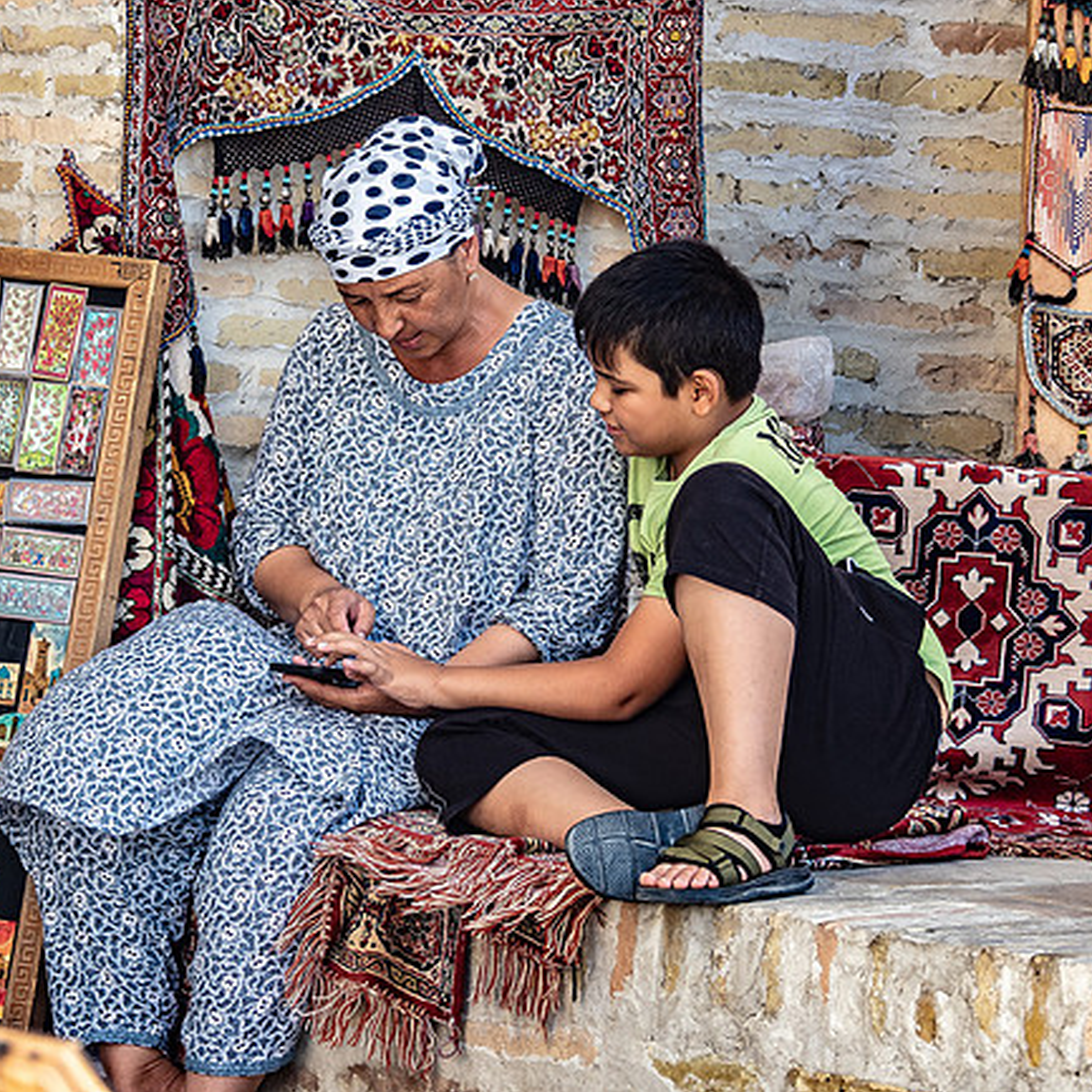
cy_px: 546
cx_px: 472
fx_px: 7780
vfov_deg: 8.0
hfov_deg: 8.0
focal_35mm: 218
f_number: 4
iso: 200
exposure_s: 1/200
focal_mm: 92
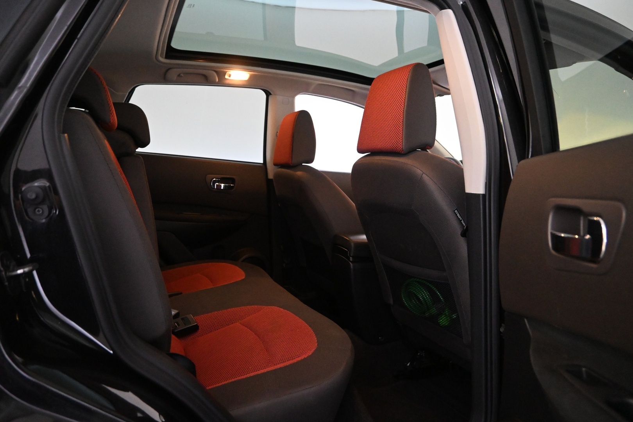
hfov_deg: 73.7
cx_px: 316
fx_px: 422
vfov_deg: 53.1
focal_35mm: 24
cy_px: 211
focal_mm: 16
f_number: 3.5
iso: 5000
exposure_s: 1/80
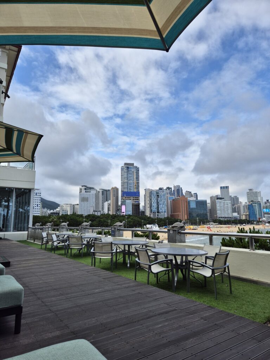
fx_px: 239
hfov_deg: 58.9
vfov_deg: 73.9
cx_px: 135
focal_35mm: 23
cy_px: 180
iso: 25
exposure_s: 1/1756
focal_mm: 5.4
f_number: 1.8
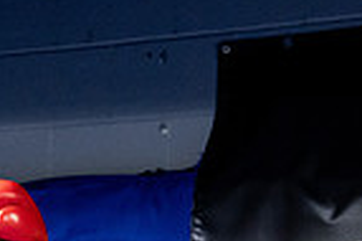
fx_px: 2812
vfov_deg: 4.9
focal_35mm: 280
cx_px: 20
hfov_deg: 7.3
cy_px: 354
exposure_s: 1/1000
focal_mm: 69
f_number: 2.8
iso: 10000
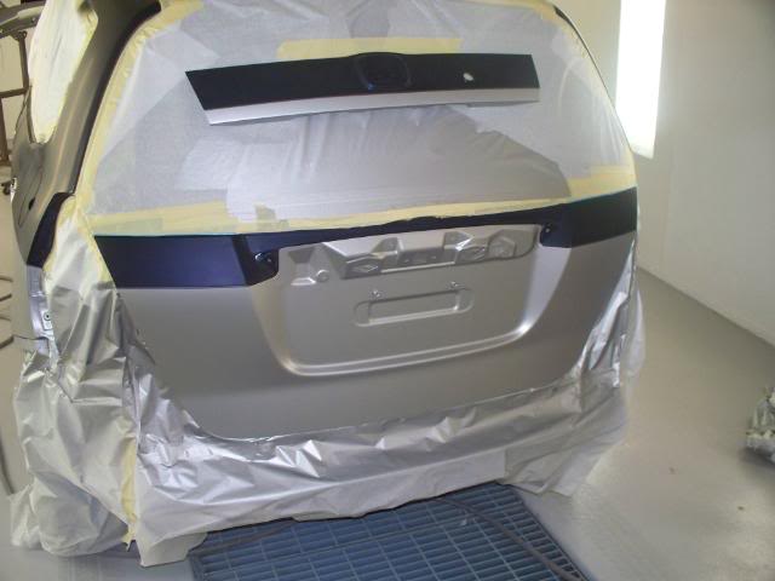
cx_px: 388
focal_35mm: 36
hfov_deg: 51.4
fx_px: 806
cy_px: 290
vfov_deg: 39.7
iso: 200
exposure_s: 1/60
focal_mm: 7.54
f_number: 2.8
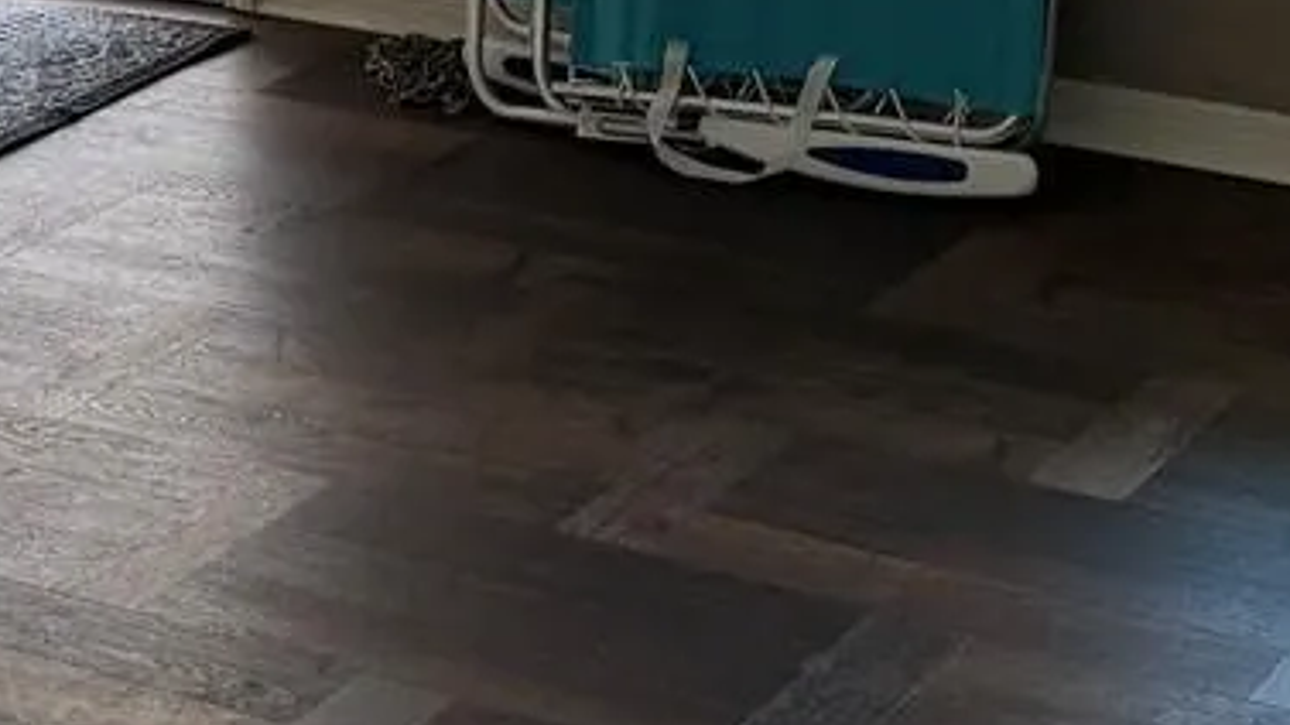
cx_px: 756
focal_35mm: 111
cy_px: -513
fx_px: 3797
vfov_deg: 10.4
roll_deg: +2.0
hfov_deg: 19.3
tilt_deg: -10.2
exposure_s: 1/121
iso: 80
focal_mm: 6.76
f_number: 1.78
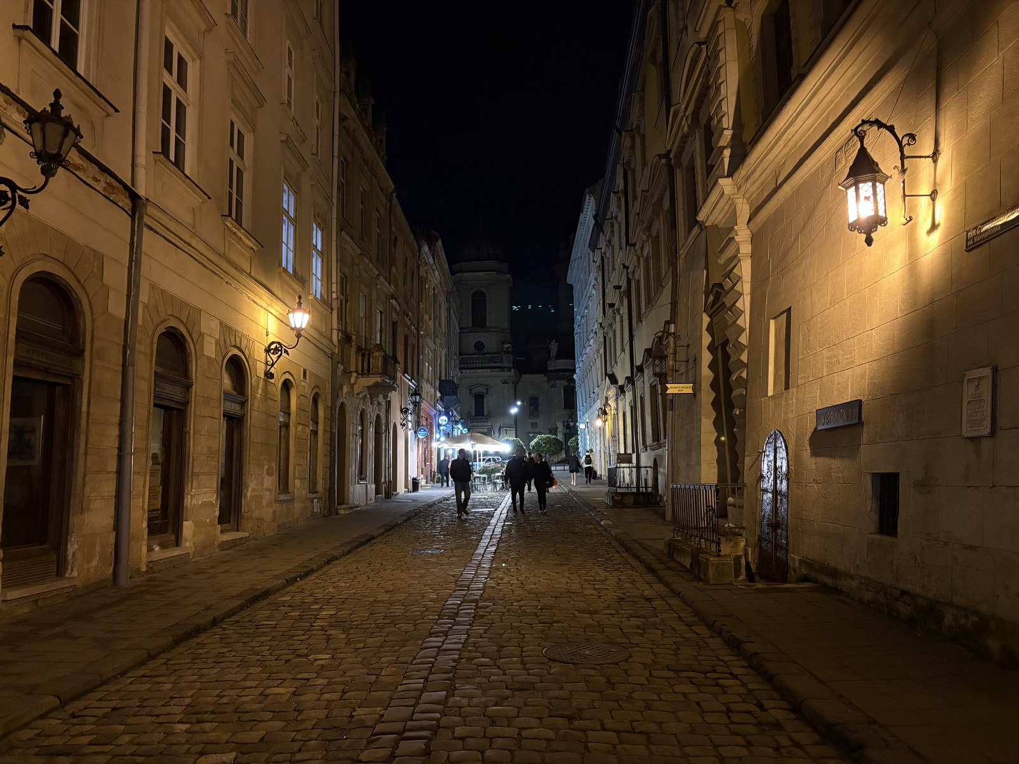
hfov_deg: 67.3
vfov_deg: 53.1
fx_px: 765
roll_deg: +1.2
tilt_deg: +8.1
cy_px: 382
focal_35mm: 26
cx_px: 510
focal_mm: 5.96
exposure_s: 1/25
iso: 800
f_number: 1.6
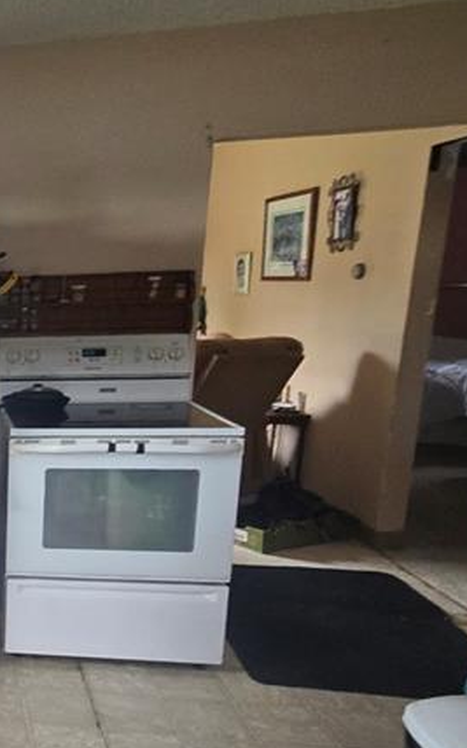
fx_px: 673
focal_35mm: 33
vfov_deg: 57.5
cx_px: -241
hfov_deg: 26.7
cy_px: 461
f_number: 2.2
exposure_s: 1/60
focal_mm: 2.2
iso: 320
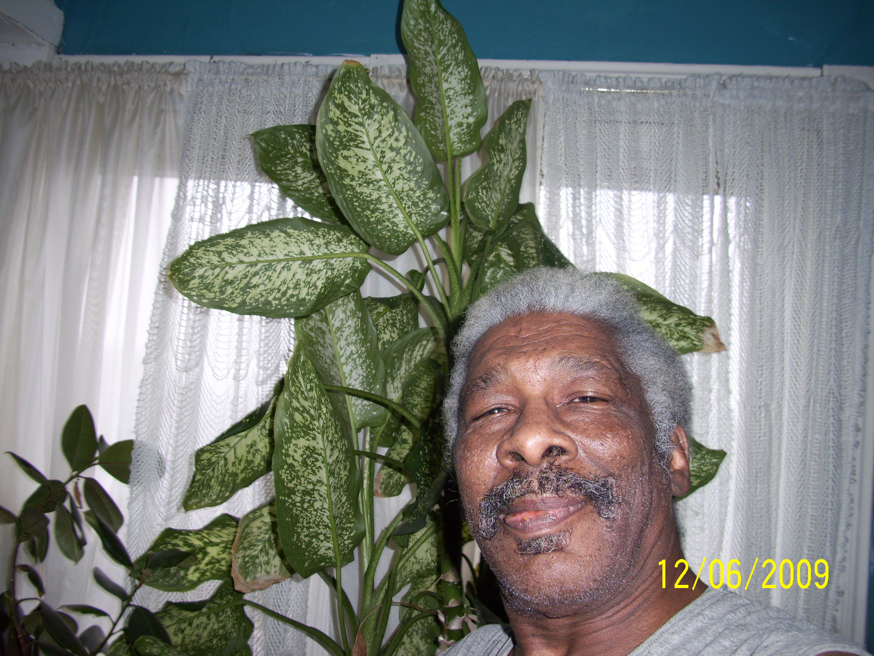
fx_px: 858
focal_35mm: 34
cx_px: 437
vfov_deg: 41.8
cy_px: 328
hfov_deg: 54.0
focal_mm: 5.7
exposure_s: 1/40
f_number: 2.9
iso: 80
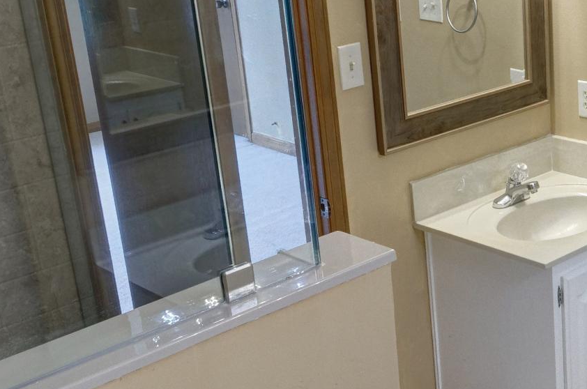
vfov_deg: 23.0
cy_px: 166
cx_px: 563
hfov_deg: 31.9
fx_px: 957
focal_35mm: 59
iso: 400
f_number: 9
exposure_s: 1/15
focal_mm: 11
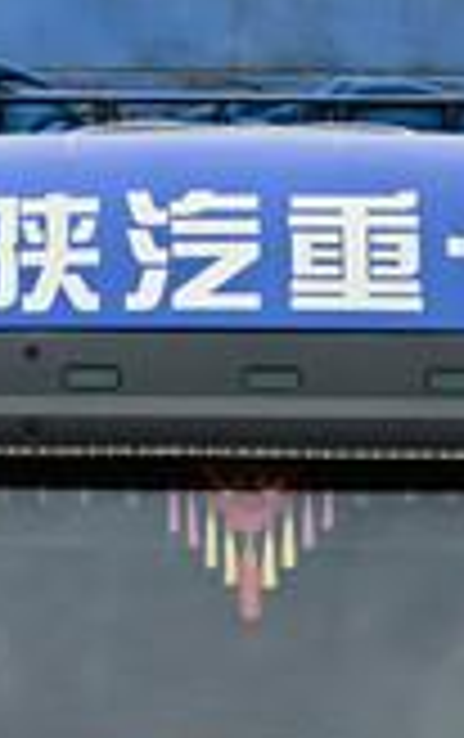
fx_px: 3851
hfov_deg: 6.8
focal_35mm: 191
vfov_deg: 10.9
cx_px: -207
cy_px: 549
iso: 50
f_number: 2
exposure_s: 1/491
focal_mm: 6.98
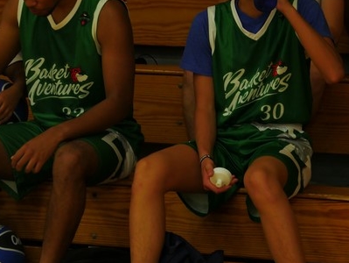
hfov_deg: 11.2
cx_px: 130
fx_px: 1776
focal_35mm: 176
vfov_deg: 8.4
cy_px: 96
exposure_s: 1/125
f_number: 5.1
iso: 1600
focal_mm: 55
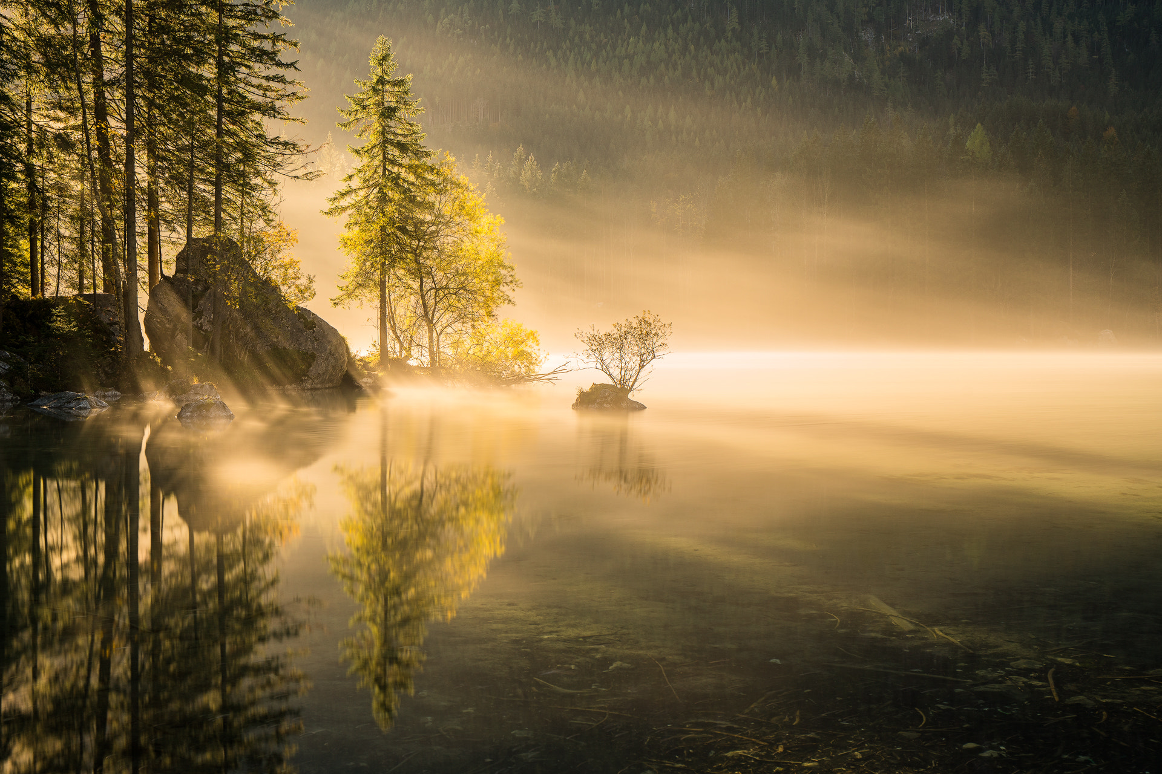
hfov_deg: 39.6
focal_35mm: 50
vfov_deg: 27.0
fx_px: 1614
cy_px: 387
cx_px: 581
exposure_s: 13
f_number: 8
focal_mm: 50
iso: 100
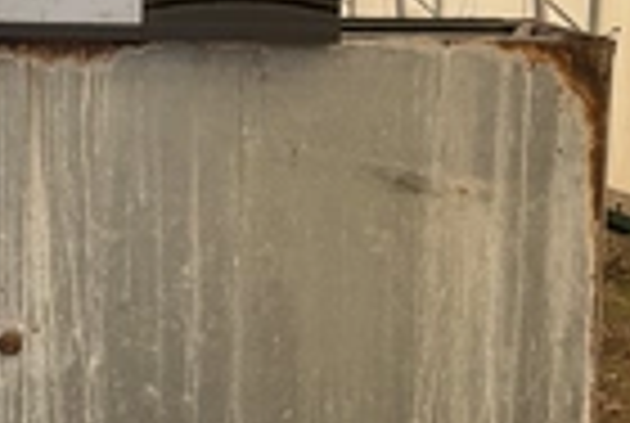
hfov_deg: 23.5
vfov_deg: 15.9
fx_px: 1508
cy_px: 162
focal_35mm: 86
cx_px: 198
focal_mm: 3
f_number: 1.8
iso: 25
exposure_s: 1/362
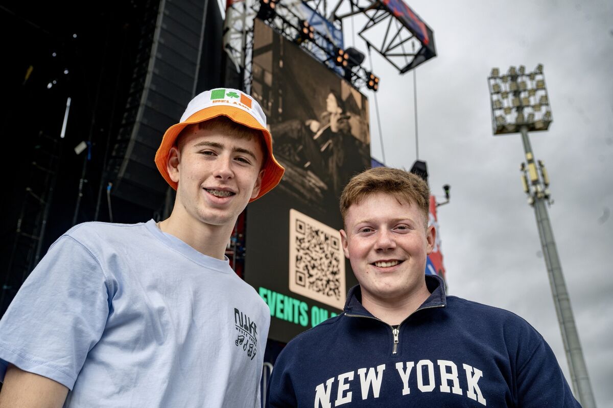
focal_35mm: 34
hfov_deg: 55.1
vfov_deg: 38.4
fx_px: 587
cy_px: 204
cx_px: 306
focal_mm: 34.5
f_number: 6.3
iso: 160
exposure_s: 1/400
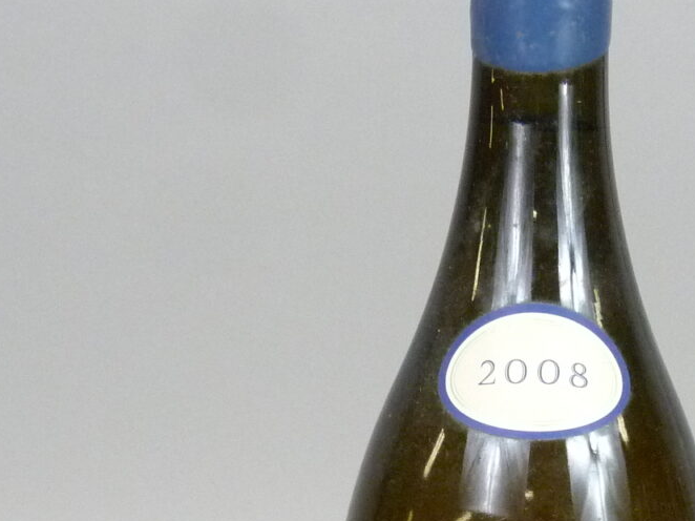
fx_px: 1987
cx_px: 559
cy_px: 526
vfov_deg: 14.7
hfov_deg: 19.6
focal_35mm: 99
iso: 400
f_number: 3
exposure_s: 1/60
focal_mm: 5.7
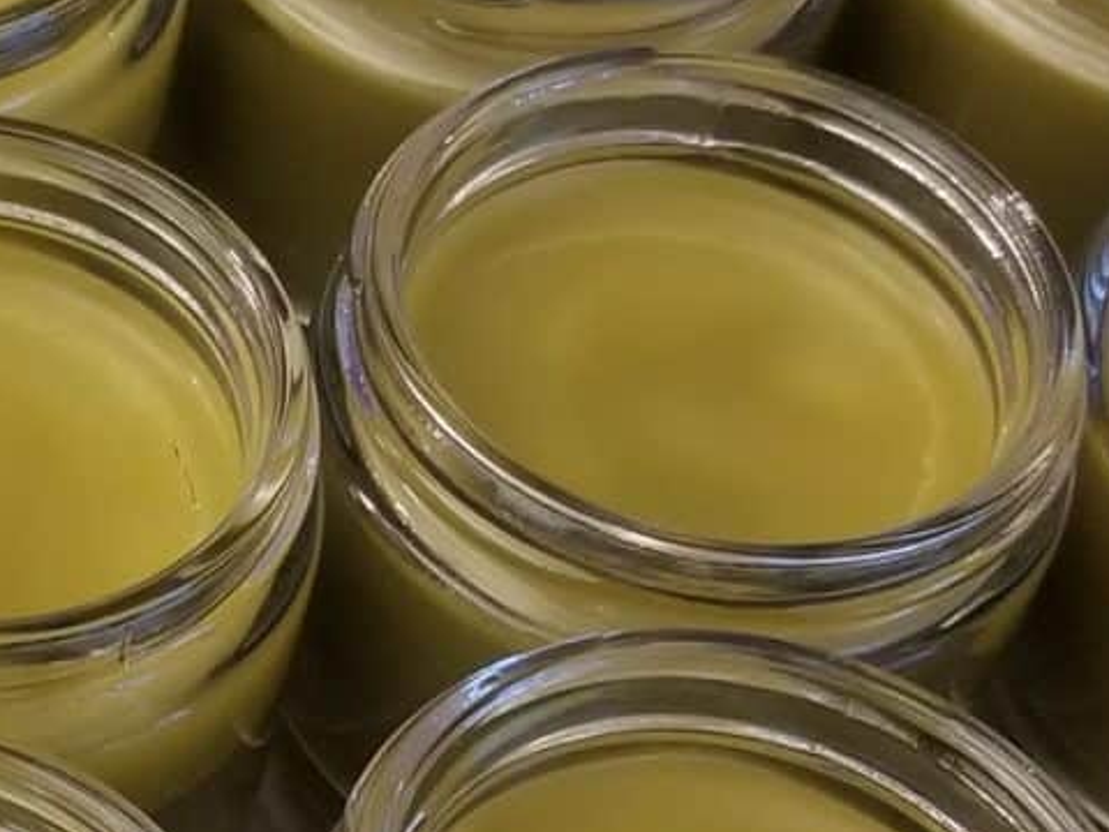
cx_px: -266
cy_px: 642
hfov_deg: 16.9
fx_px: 3556
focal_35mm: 111
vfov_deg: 13.3
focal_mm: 4.25
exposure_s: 1/10
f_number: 1.7
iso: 250
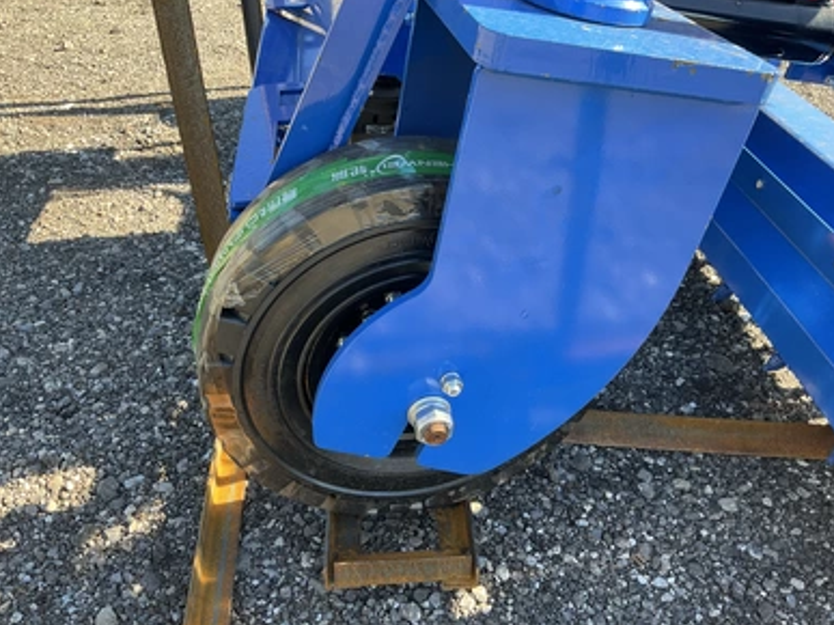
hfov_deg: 60.0
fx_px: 723
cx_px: 425
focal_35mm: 30
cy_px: 310
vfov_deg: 46.8
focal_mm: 3
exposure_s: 1/152
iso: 32
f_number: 1.8
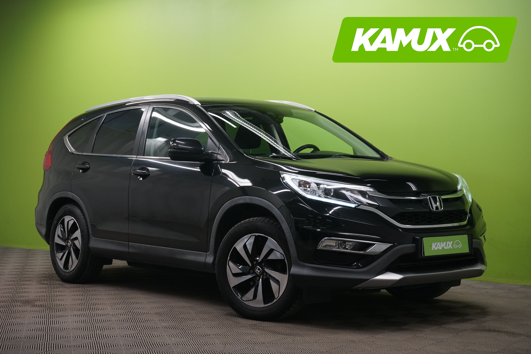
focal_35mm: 64
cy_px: 177
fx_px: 944
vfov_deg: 21.2
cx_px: 266
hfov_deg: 31.4
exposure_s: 1/25
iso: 1600
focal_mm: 64
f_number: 9
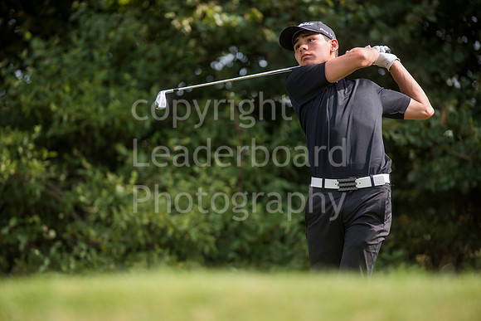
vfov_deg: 4.6
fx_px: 4009
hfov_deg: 6.9
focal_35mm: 300
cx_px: 240
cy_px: 160
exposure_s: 1/2000
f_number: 4
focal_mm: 300
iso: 400
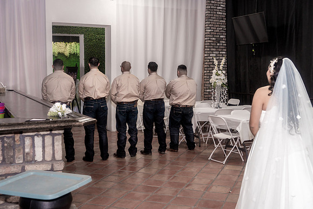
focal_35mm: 43
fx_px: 374
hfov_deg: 45.4
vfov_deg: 31.2
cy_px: 104
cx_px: 156
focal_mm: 43
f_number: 4
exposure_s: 1/250
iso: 2000
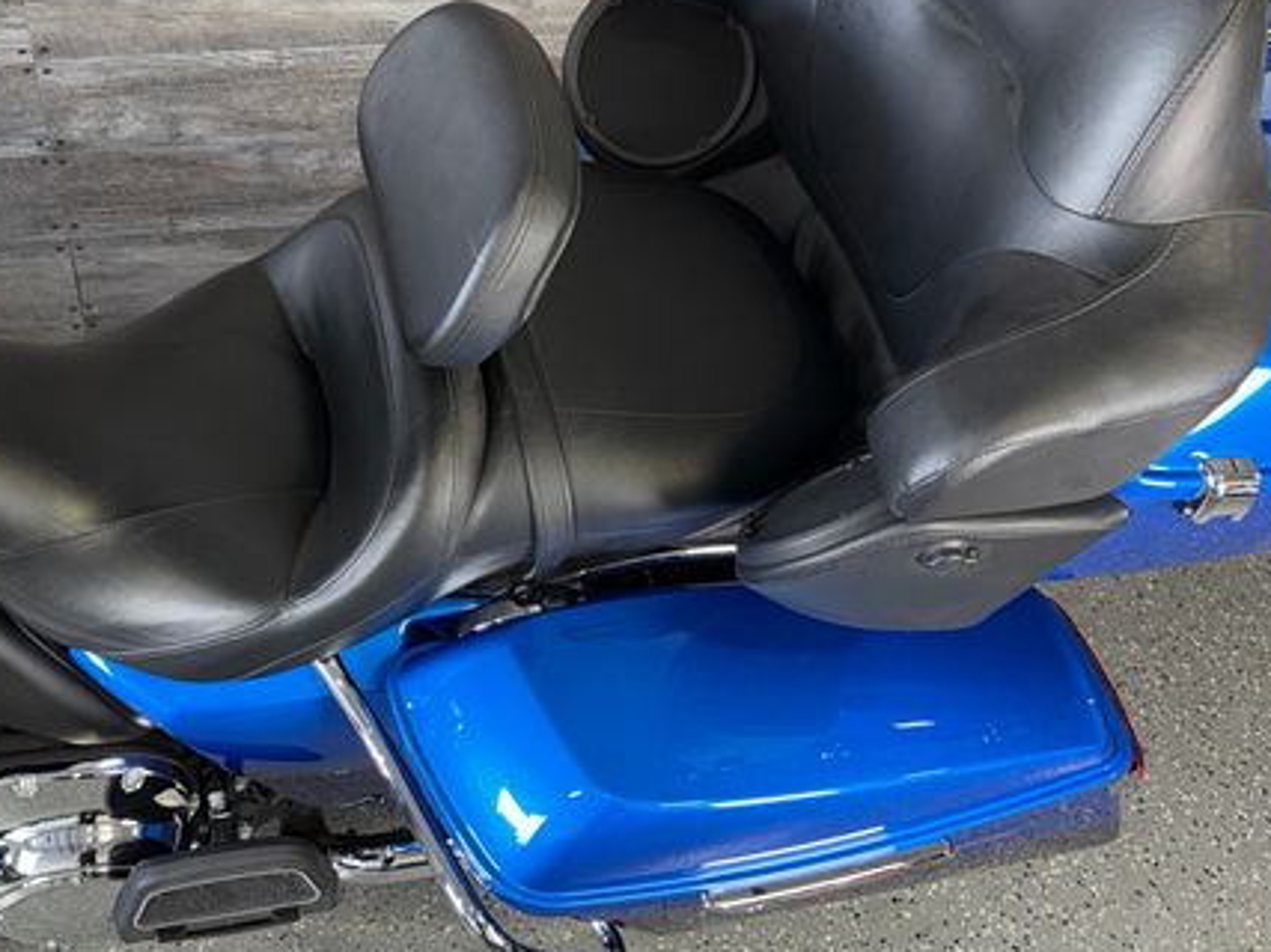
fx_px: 1321
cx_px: 387
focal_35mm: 36
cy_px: 411
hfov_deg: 50.1
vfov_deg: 39.6
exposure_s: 1/22
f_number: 1.78
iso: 80
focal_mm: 6.76
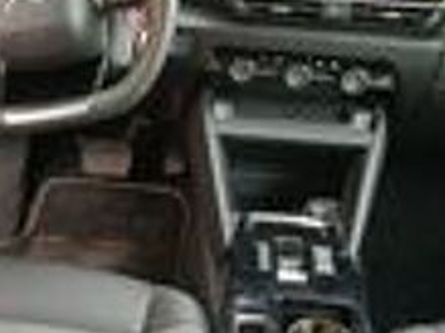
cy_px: 134
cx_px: 146
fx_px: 732
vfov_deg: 25.6
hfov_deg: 33.5
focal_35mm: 57
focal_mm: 3.98
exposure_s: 1/50
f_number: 1.8
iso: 125
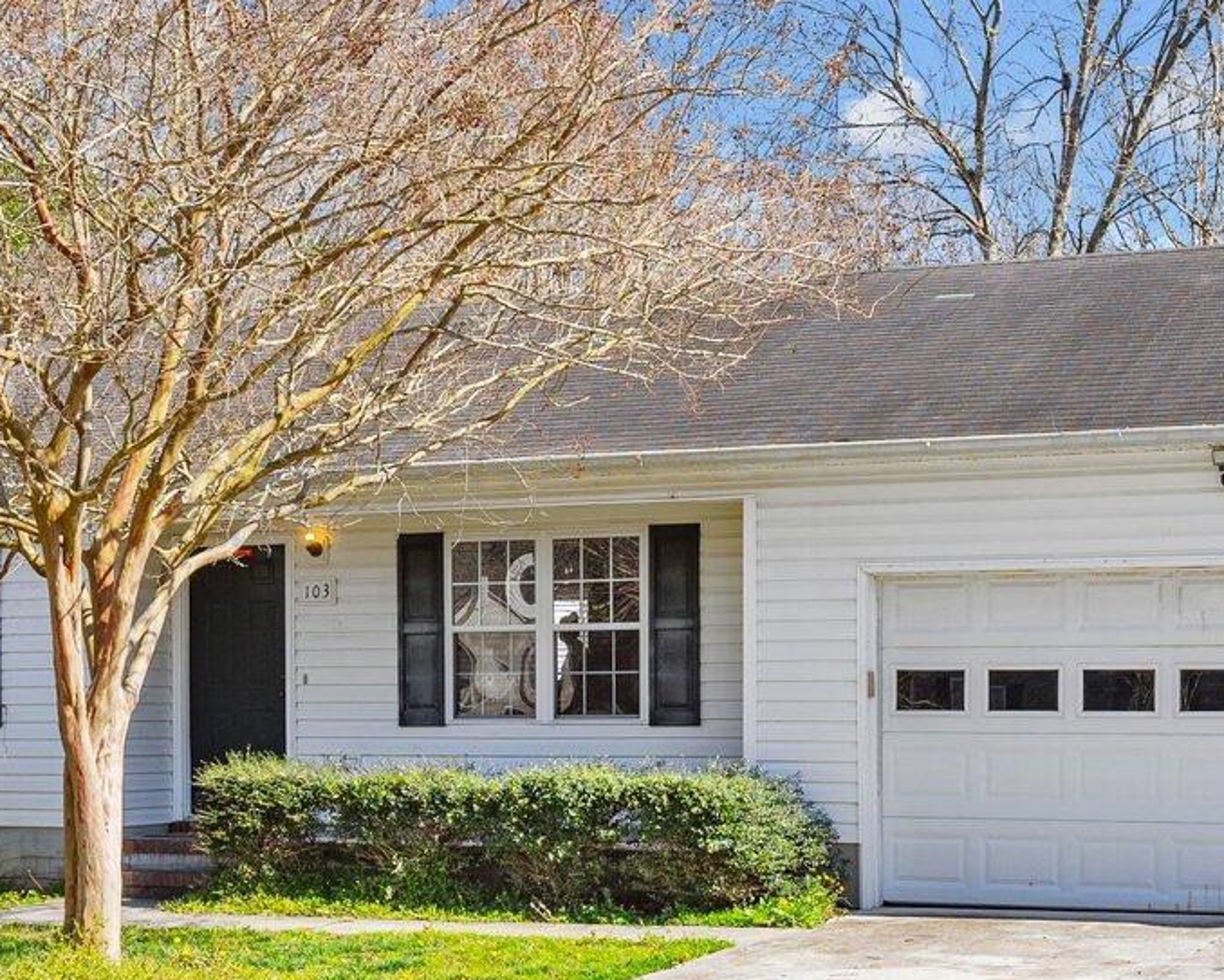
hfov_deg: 27.9
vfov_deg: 22.4
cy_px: 647
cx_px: 697
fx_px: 2464
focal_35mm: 68
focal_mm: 24
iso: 125
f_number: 8
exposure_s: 1/320
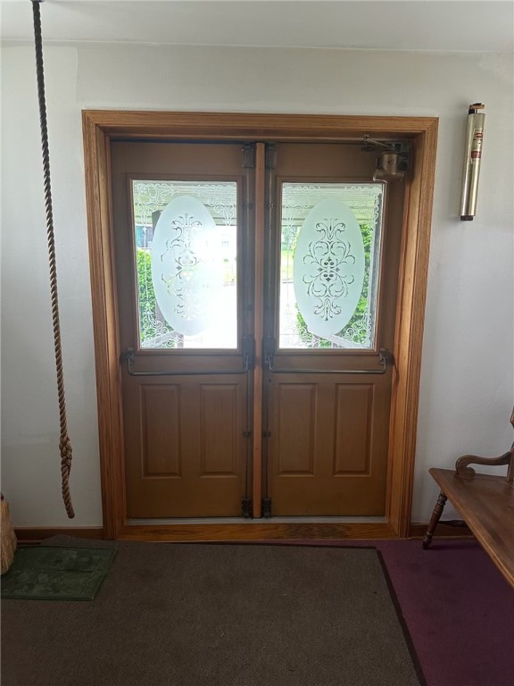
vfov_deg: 71.6
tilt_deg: -10.4
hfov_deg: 56.8
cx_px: 257
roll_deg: -0.1
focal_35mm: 24
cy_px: 343
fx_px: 475
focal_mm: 6.86
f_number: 1.78
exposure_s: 1/60
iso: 200
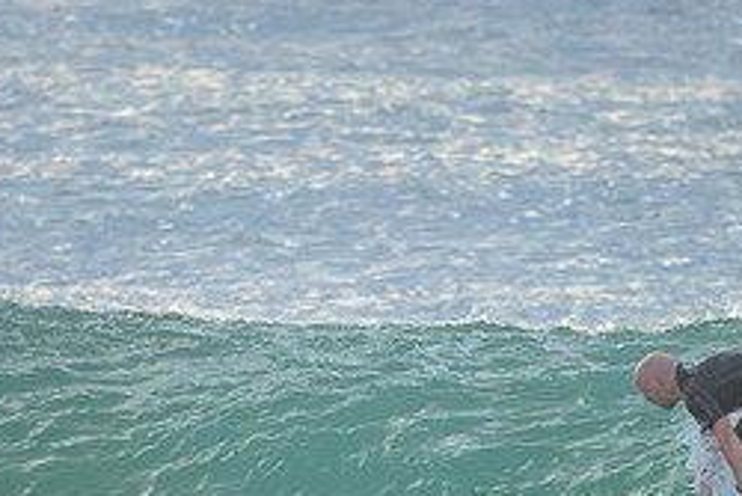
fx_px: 38213
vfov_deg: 0.7
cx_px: 531
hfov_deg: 1.1
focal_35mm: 1853
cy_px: 554
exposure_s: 1/2500
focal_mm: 800
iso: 1600
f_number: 6.3
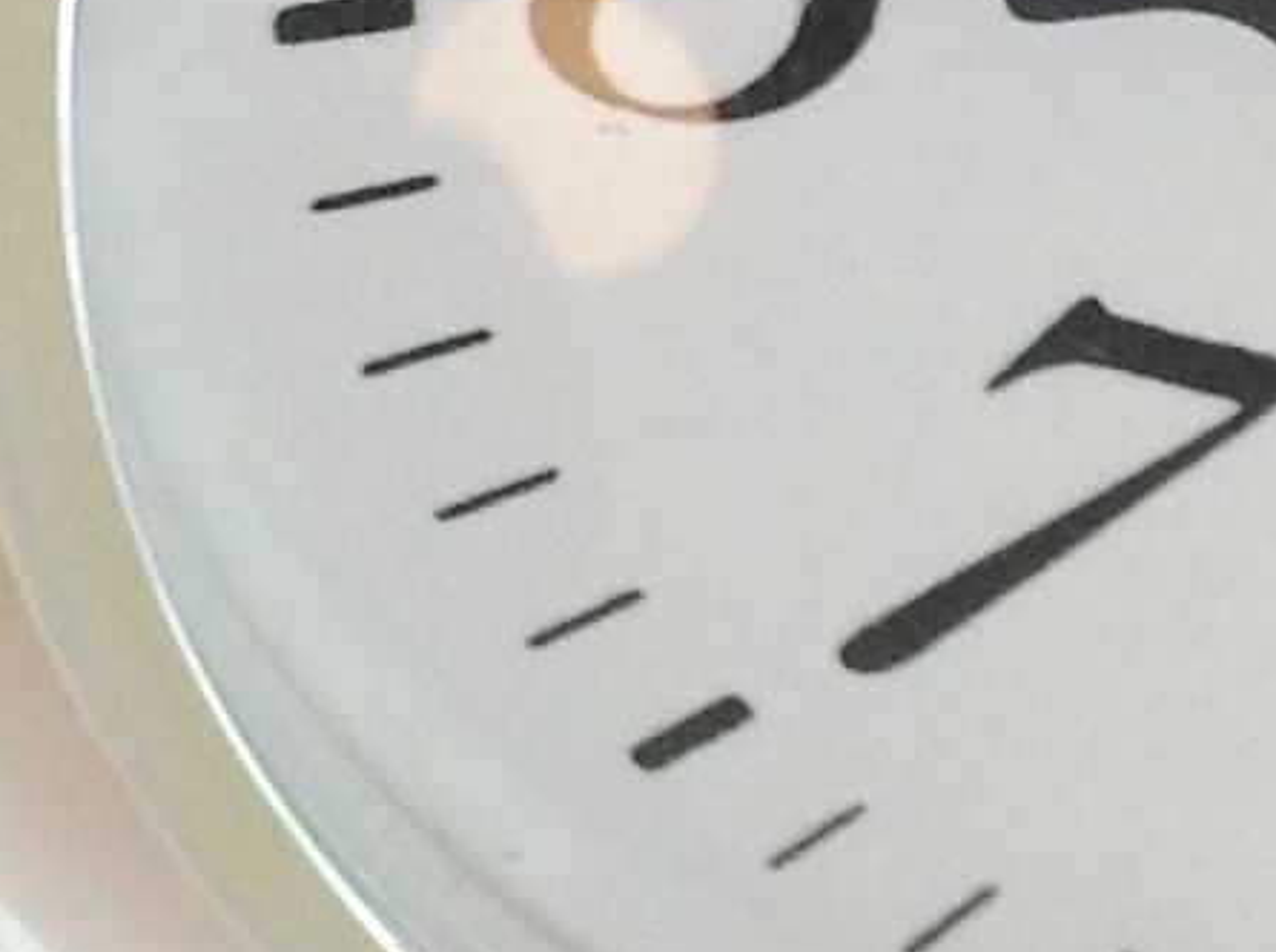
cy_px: -662
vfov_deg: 7.1
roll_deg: -44.6
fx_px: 7506
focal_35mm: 204
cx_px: 1098
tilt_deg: -38.0
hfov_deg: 9.7
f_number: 2.4
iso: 100
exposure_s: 1/17
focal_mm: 4.28
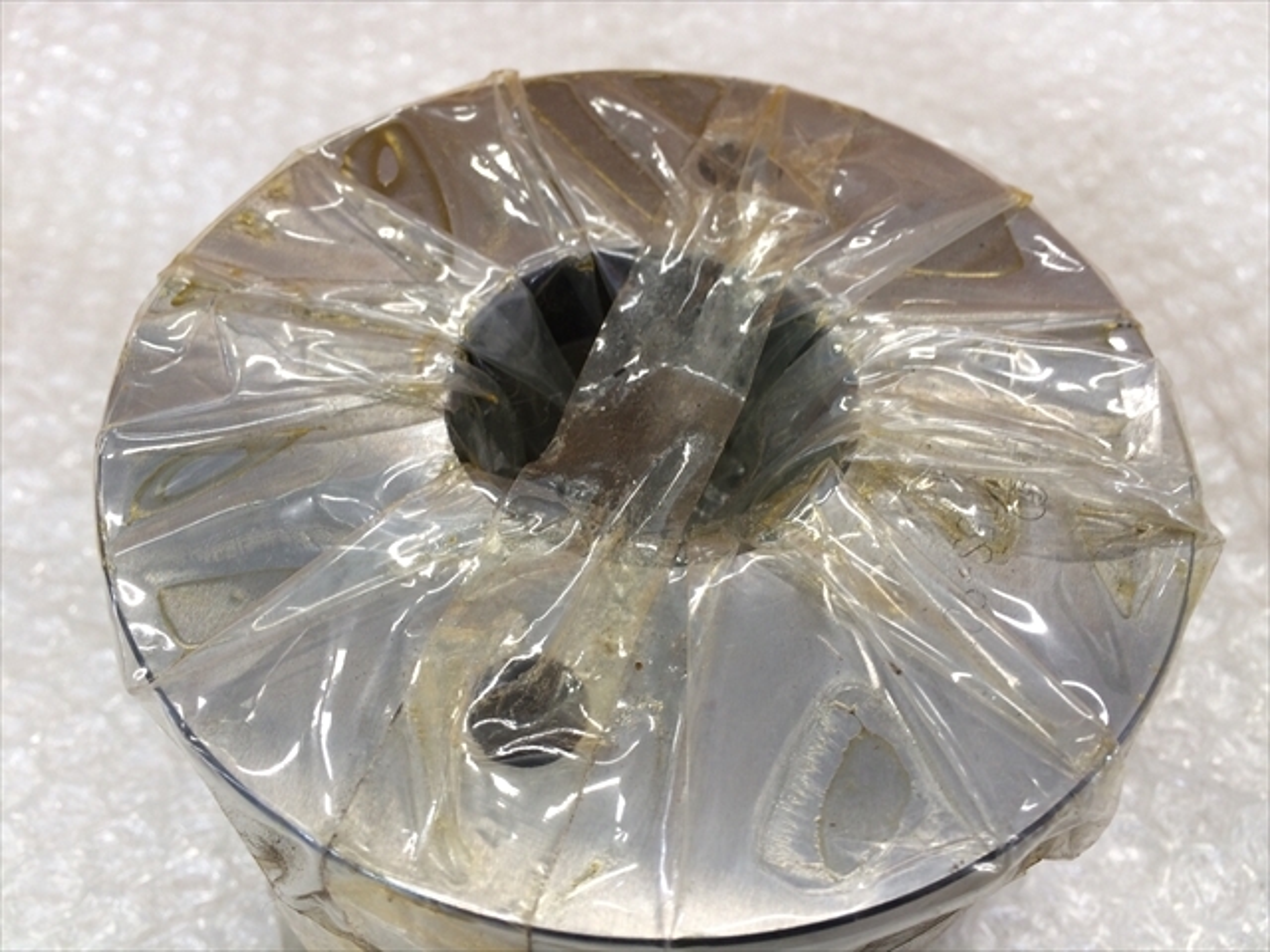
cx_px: 635
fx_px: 1064
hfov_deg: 61.7
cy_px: 476
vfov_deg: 48.2
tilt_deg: -56.3
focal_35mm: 29
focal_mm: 4.15
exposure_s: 1/30
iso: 50
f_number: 2.2
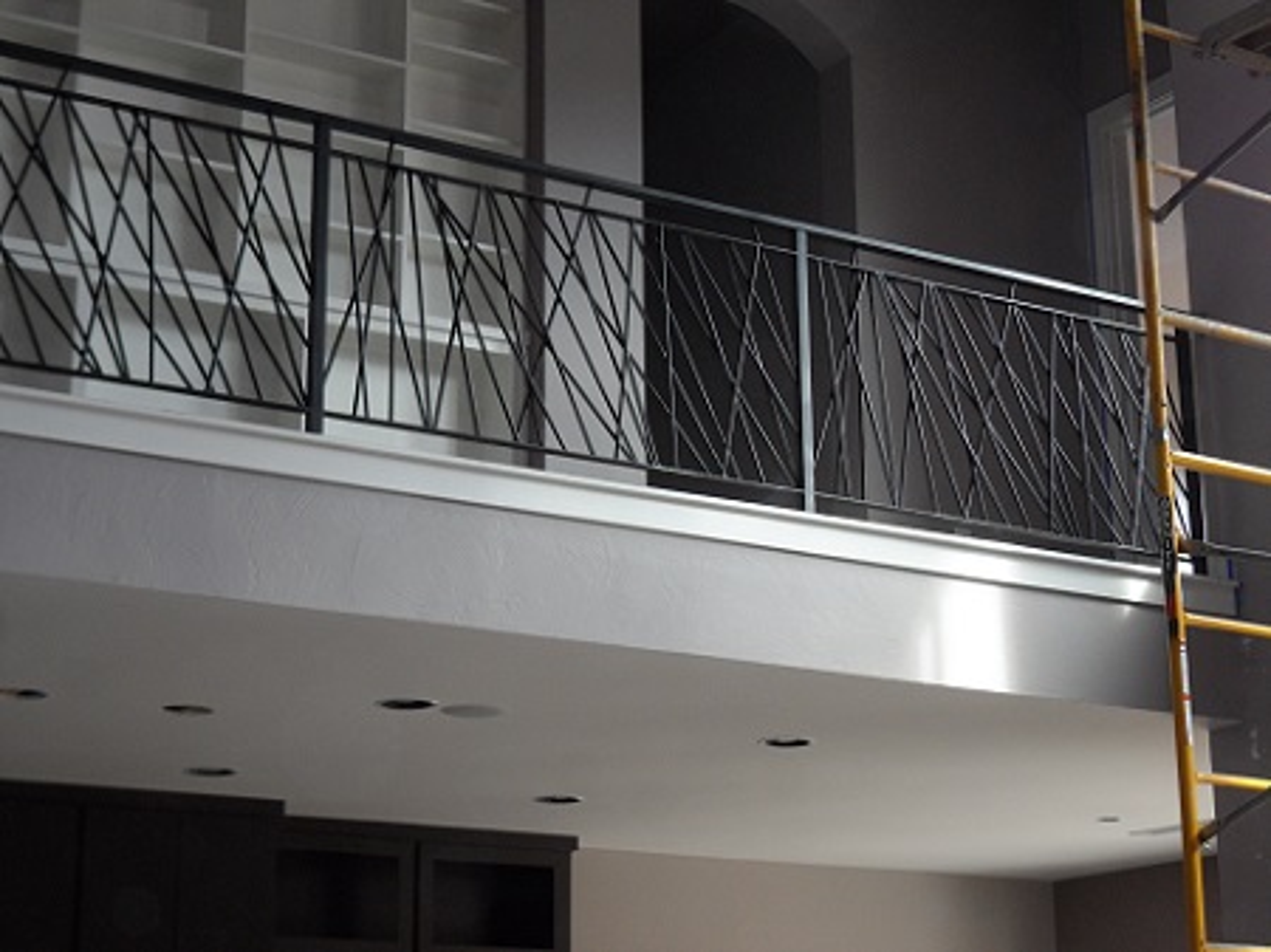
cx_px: 636
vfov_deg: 20.7
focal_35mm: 71
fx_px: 2606
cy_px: 476
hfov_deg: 27.4
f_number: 5.8
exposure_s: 1/45
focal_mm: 13.2
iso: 240
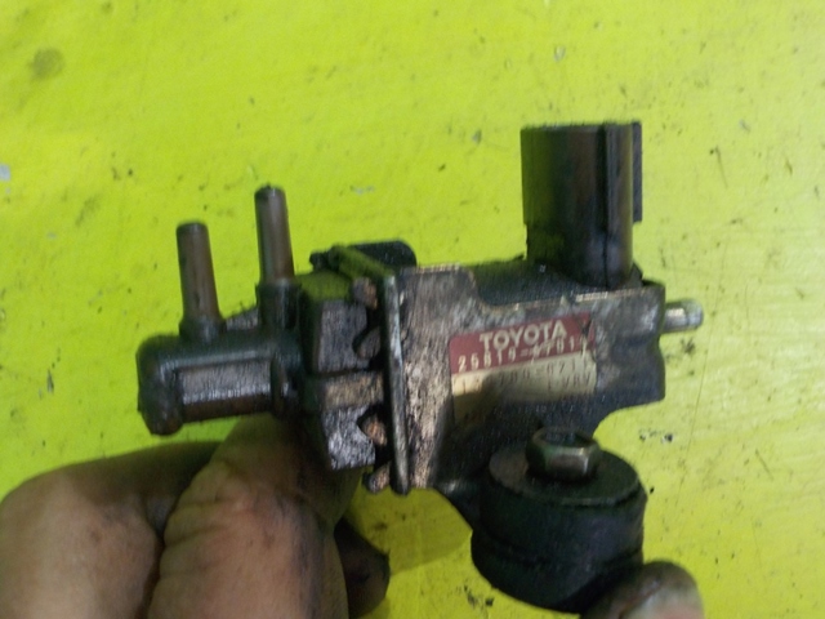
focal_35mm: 38
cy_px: 310
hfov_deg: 49.0
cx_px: 412
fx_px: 906
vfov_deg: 37.7
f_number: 3.7
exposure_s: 1/30
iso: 320
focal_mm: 5.2
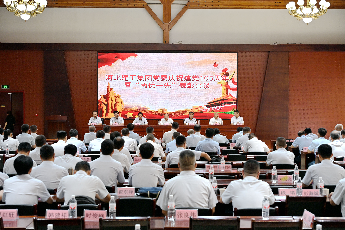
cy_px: 115
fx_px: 479
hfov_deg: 39.6
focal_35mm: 50
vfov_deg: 27.0
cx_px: 172
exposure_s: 1/125
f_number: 4
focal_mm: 50
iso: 720
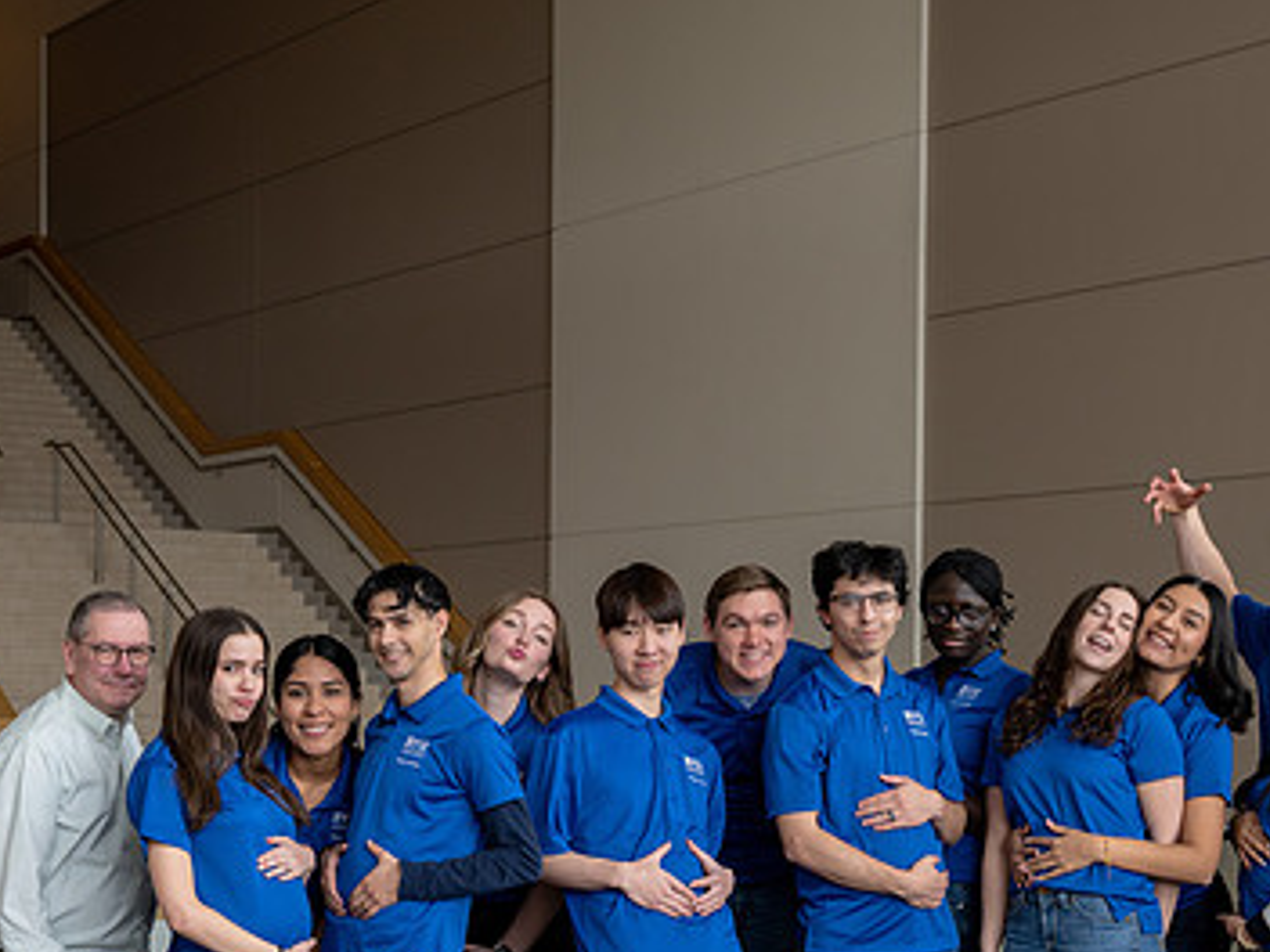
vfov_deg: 20.7
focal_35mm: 70
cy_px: 772
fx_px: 2568
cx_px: 807
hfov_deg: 27.7
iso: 250
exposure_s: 1/125
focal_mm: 35
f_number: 5
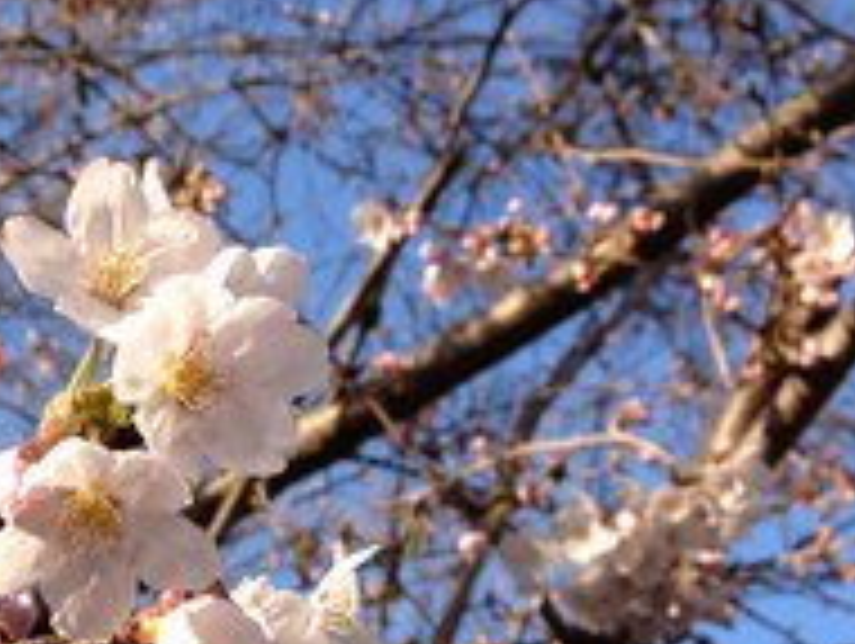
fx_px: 2275
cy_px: 507
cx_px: 4
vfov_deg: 16.0
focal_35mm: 92
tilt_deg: +34.2
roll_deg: -0.1
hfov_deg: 20.6
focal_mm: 4.28
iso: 50
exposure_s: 1/789
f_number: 2.4
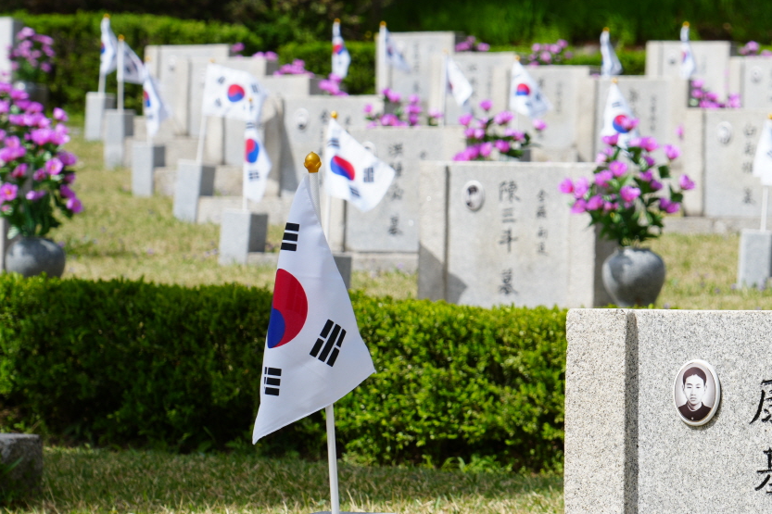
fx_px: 4867
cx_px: 794
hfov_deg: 9.0
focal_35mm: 227
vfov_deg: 6.0
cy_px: 321
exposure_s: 1/160
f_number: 8
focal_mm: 105
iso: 100
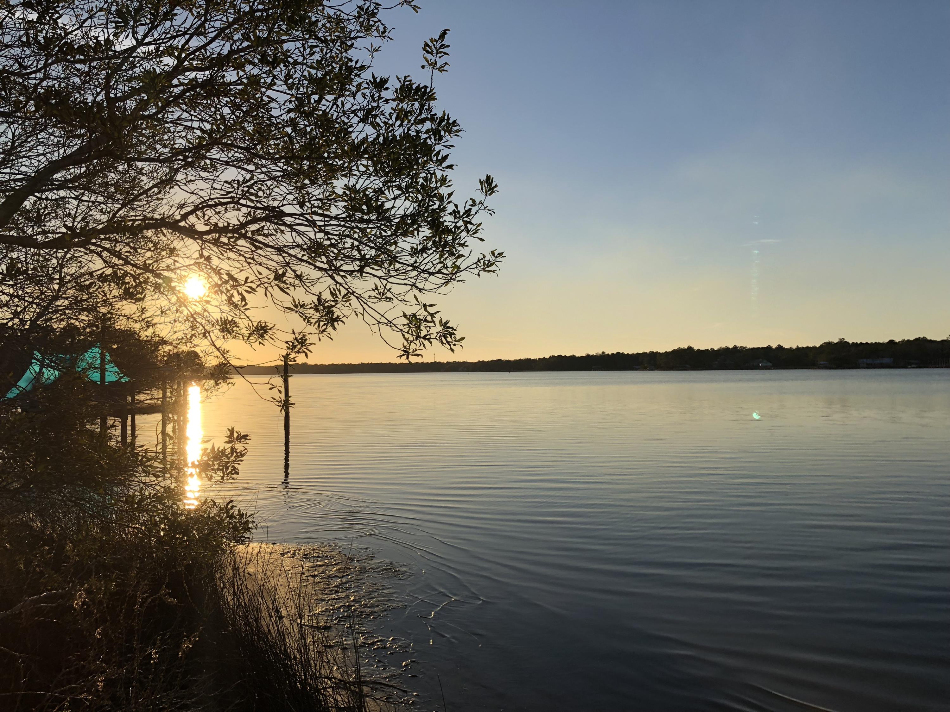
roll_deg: +2.8
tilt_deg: -0.1
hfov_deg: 63.4
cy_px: 356
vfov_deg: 49.7
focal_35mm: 28
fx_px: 768
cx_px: 475
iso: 20
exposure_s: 1/3436
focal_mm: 4
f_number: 1.8
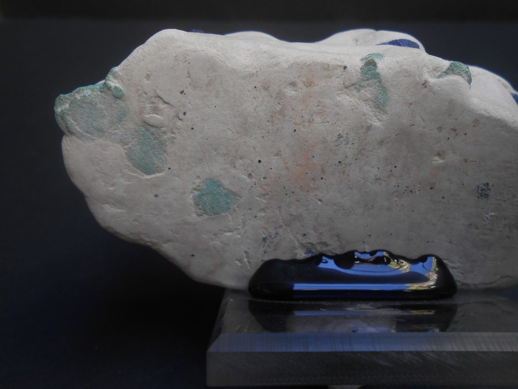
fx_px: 389
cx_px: 259
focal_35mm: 26
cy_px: 194
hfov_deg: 67.3
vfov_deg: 53.1
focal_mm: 4.6
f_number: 3.5
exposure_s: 1/50
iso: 80
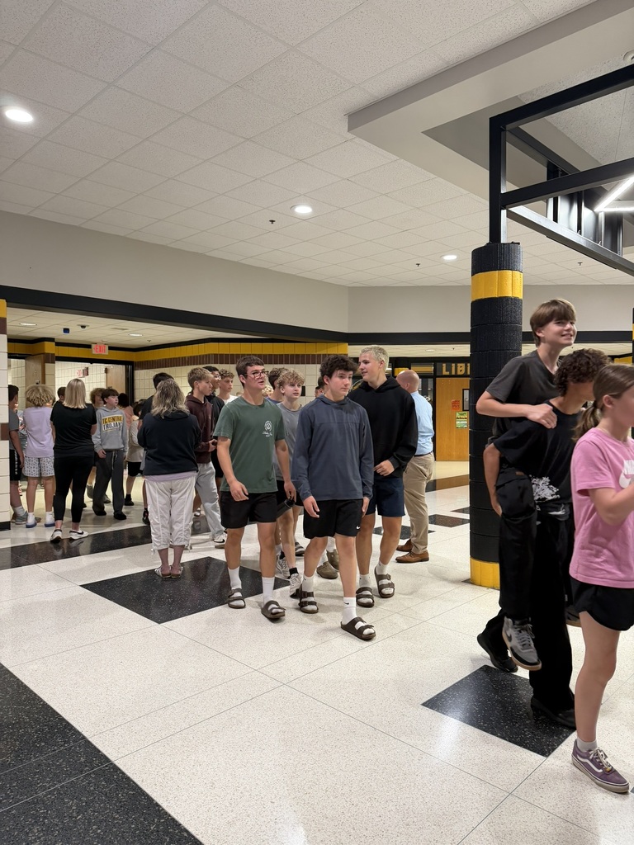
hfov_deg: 56.8
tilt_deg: -2.1
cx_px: 317
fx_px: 586
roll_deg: +0.2
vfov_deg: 71.6
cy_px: 422
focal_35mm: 24
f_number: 1.78
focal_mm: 6.76
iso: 200
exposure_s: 1/60
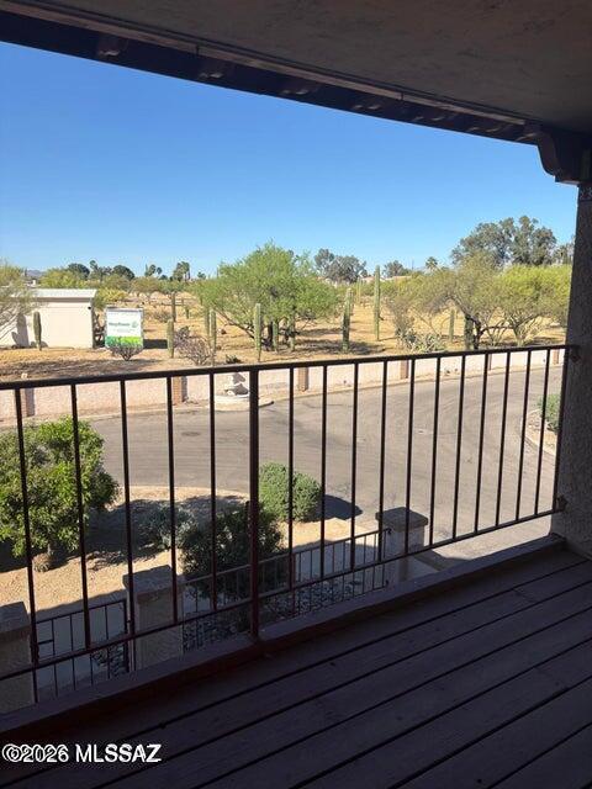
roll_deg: -0.6
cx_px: 296
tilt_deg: -10.3
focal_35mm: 26
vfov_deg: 67.3
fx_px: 593
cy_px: 394
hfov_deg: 53.1
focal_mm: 5.96
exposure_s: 1/3279
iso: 50
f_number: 1.6
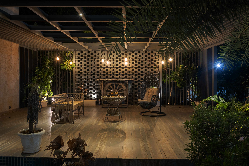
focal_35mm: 30
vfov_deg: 43.6
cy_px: 83
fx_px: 207
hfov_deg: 61.9
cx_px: 124
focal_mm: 30
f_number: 8
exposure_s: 1/4
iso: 250
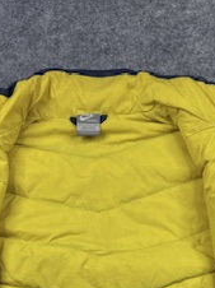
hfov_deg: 21.6
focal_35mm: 68
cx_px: 111
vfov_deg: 25.8
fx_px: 564
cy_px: 340
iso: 80
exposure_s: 1/344
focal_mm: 6.76
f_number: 1.78
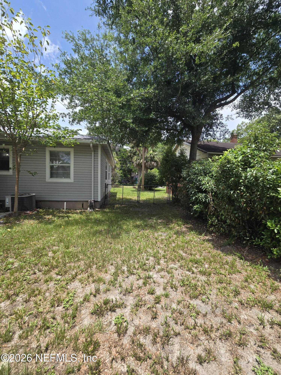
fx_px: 141
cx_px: 140
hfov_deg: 89.9
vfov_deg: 106.2
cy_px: 188
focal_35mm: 13
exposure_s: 1/1279
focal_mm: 2.2
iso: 50
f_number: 2.2
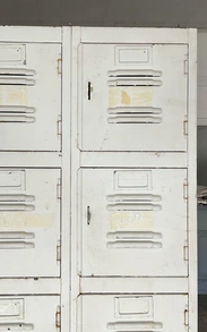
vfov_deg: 47.2
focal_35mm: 42
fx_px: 379
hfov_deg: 30.3
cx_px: 71
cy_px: 164
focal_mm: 3
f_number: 1.8
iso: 20
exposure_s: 1/122
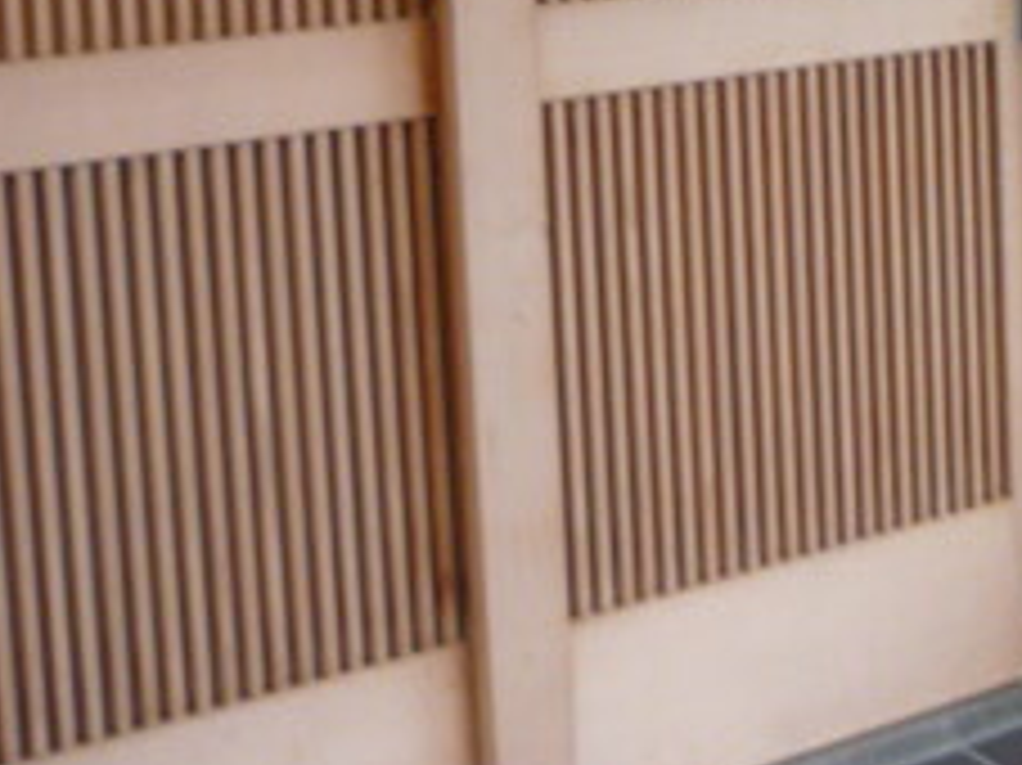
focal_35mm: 93
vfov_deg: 15.7
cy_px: 76
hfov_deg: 20.8
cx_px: 833
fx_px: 2744
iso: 250
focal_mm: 5.5
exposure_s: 1/30
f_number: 2.8
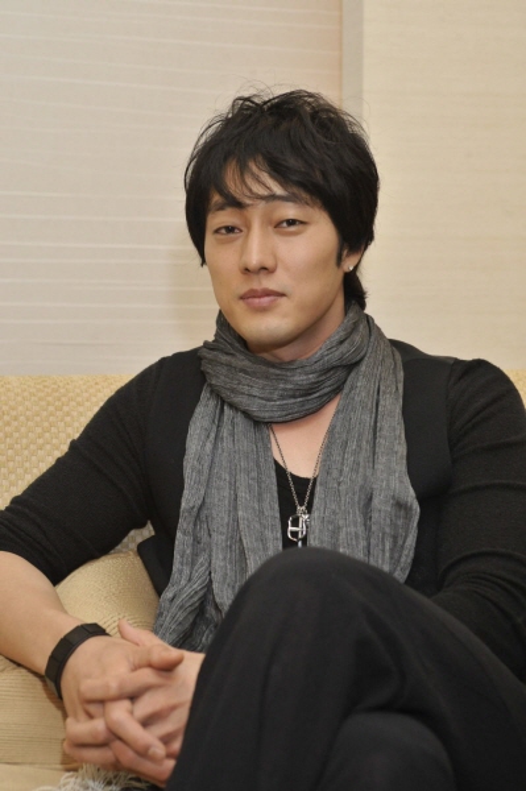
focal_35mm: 80
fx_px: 1756
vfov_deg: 25.4
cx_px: 263
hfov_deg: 17.0
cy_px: 396
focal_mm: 80
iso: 2000
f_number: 8
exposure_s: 1/200
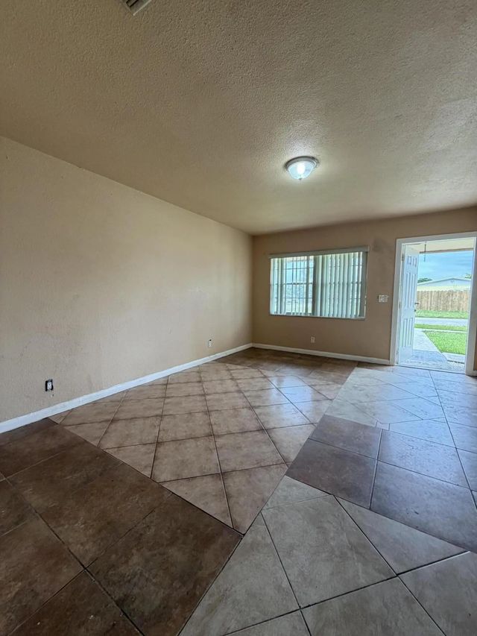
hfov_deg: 85.7
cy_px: 318
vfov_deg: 102.1
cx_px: 238
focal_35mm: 14
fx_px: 257
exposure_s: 1/120
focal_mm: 2.22
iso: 160
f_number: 2.2
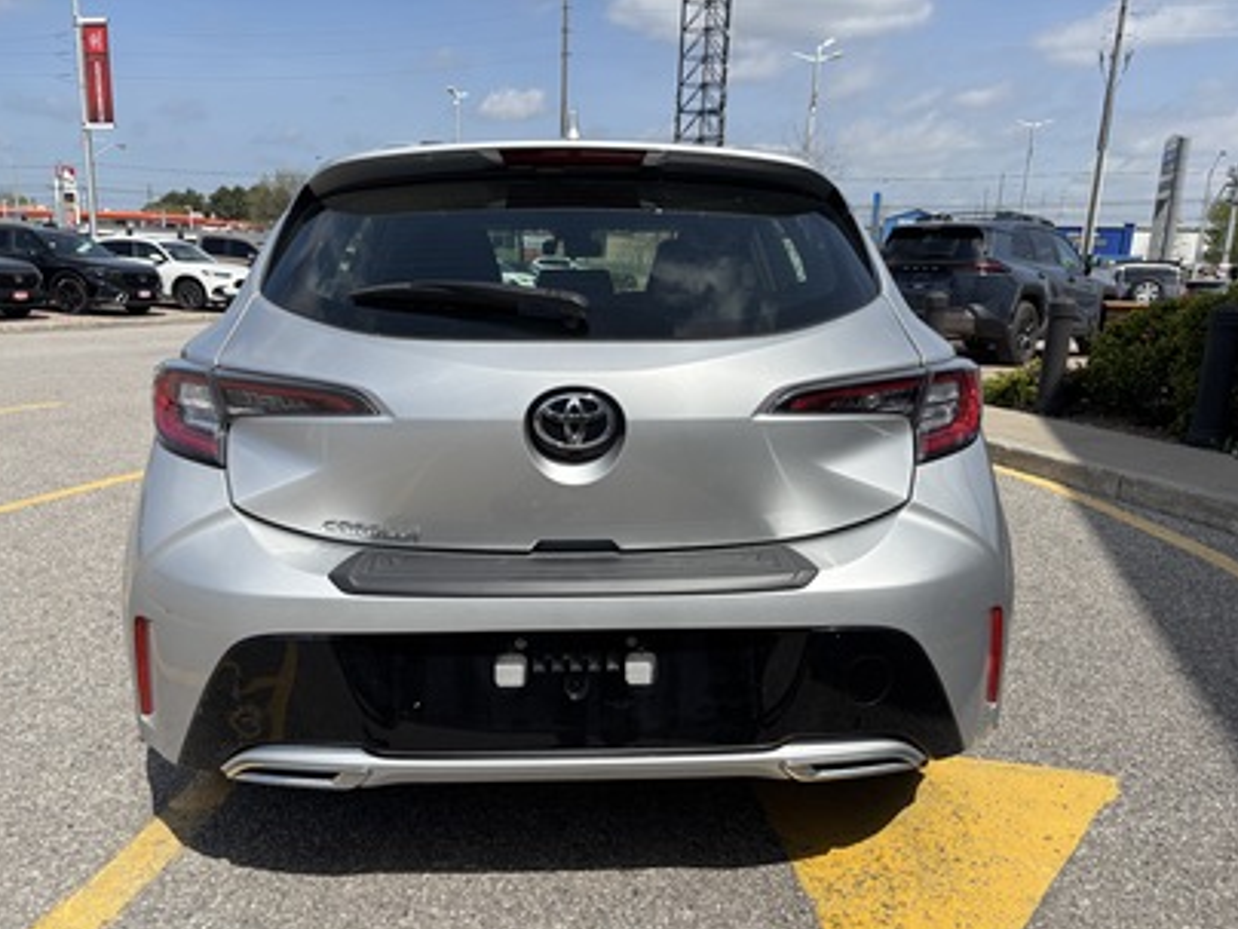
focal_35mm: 27
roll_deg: -2.0
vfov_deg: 51.3
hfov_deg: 65.3
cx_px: 616
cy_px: 480
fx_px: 966
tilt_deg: -13.7
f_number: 1.6
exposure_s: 1/4630
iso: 50
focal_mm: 5.96
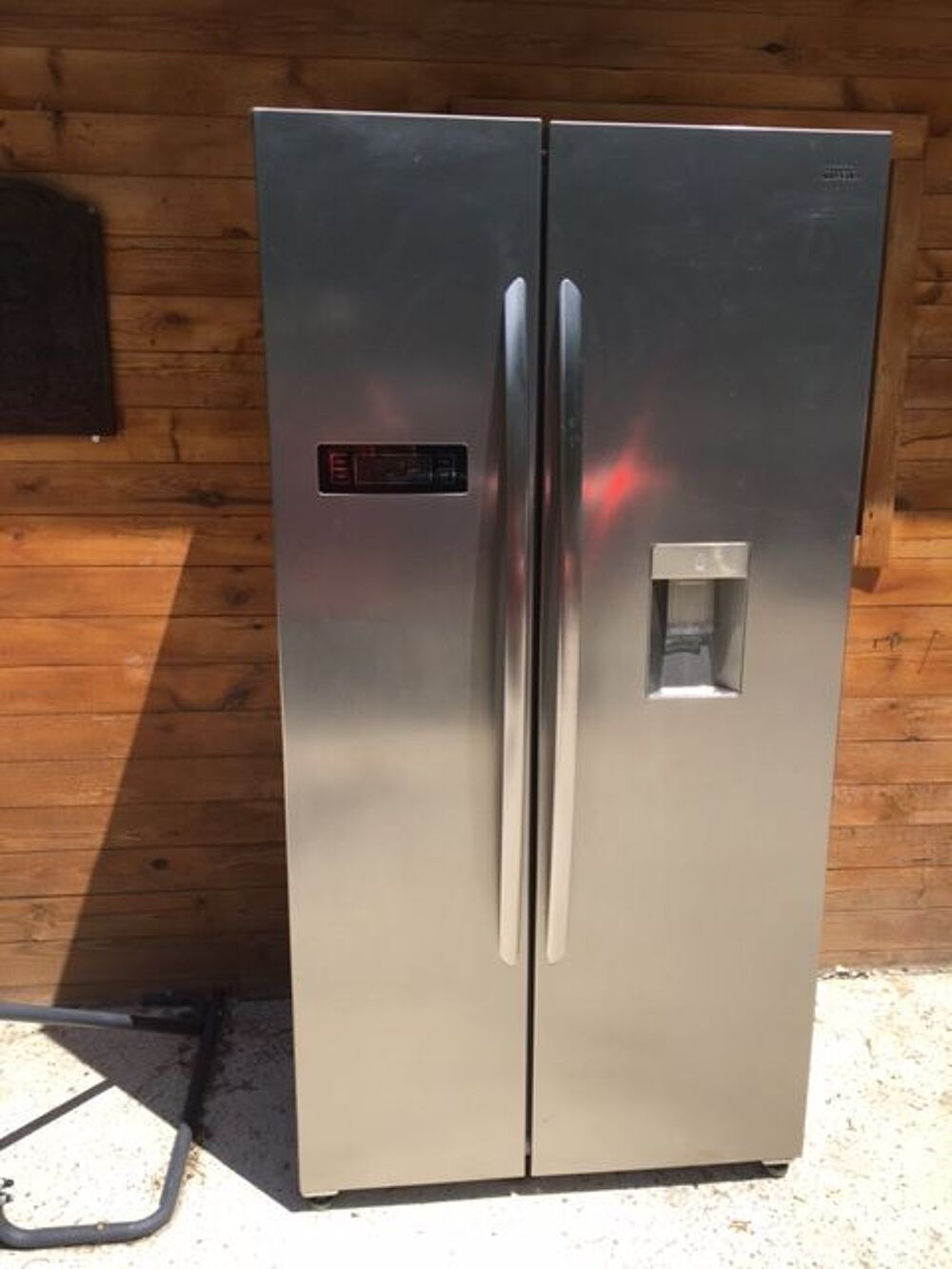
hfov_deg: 48.2
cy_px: 634
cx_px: 476
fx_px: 1063
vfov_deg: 61.7
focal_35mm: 29
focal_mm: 4.15
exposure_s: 1/1131
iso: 25
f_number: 2.2
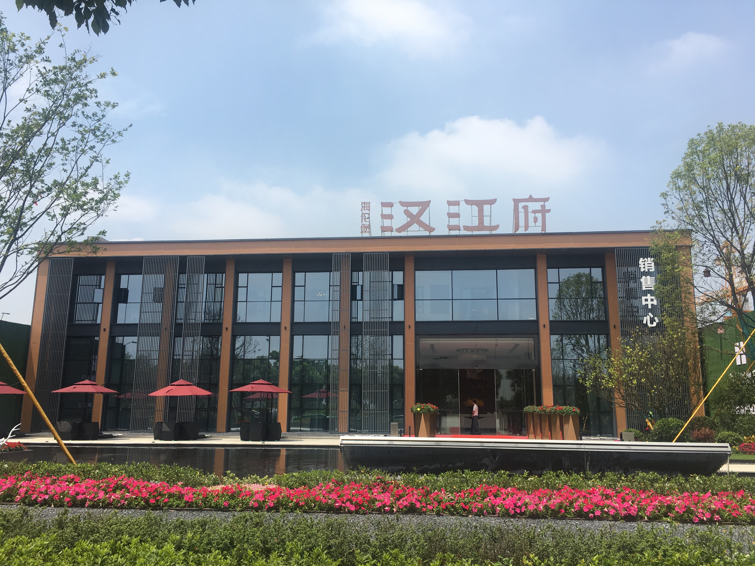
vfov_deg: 48.2
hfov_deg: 61.7
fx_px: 633
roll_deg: -1.3
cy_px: 283
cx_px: 378
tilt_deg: +11.8
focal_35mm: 29
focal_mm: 4.15
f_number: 2.2
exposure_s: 1/1508
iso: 25
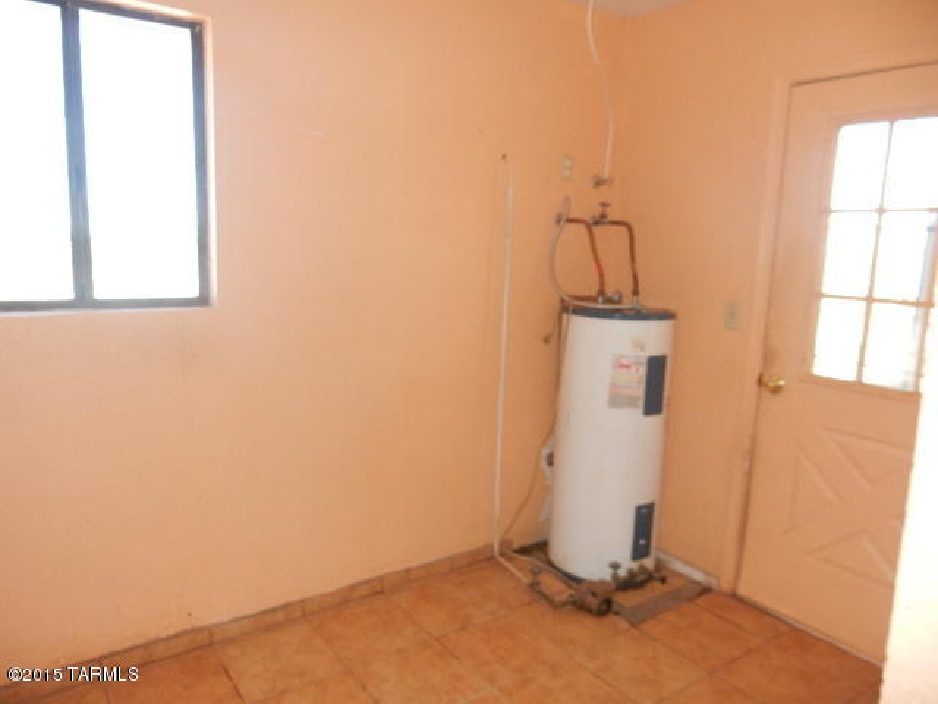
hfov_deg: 69.4
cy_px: 352
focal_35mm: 25
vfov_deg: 54.9
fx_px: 677
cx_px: 469
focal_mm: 4.5
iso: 200
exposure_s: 1/30
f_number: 3.7
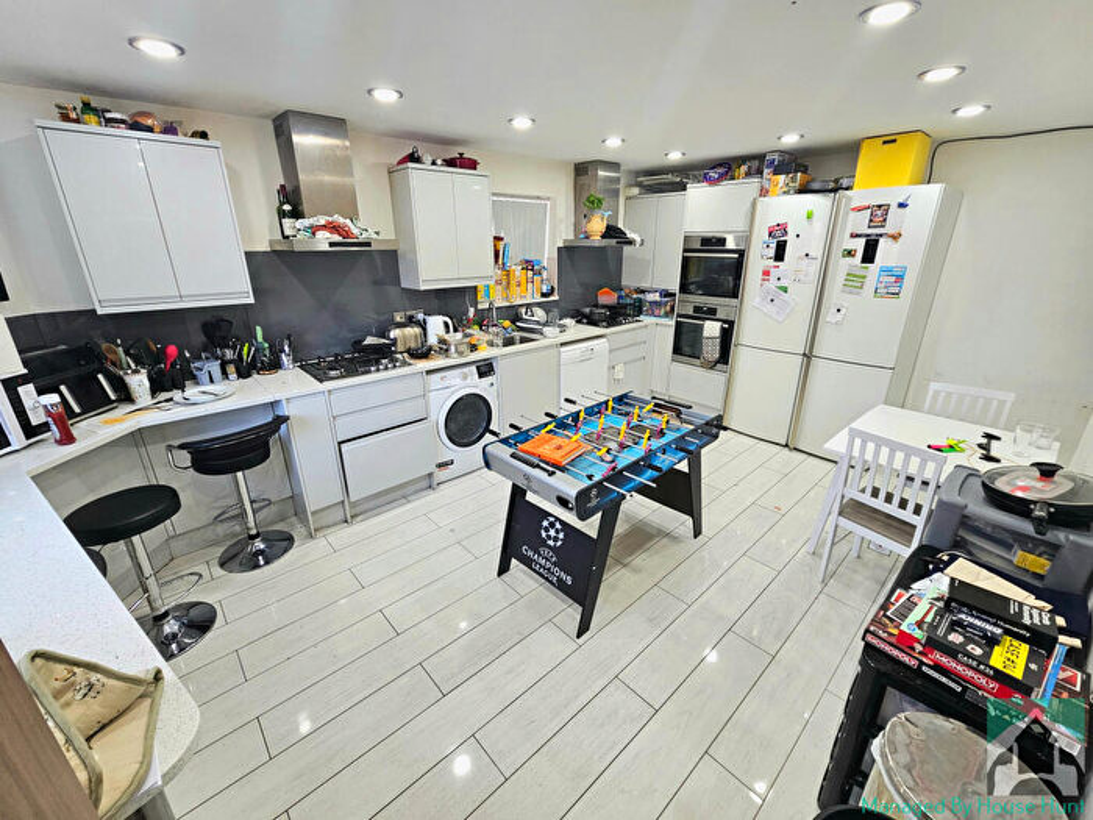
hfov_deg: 106.2
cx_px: 546
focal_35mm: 13
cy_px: 410
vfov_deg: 89.9
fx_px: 410
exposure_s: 1/50
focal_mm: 2.2
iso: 160
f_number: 2.2
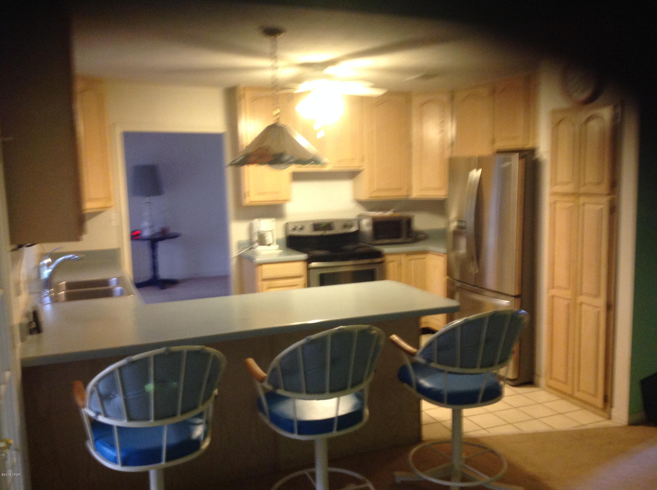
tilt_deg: -6.3
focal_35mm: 35
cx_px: 328
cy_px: 245
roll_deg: -0.5
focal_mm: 4.28
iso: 200
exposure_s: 1/15
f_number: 2.4
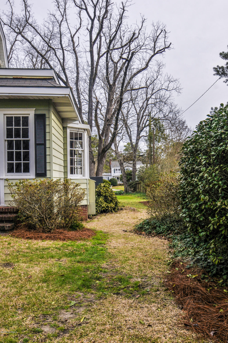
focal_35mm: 36
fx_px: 343
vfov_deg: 53.2
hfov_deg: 36.8
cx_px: 114
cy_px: 172
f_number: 8
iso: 160
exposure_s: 1/500
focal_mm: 24
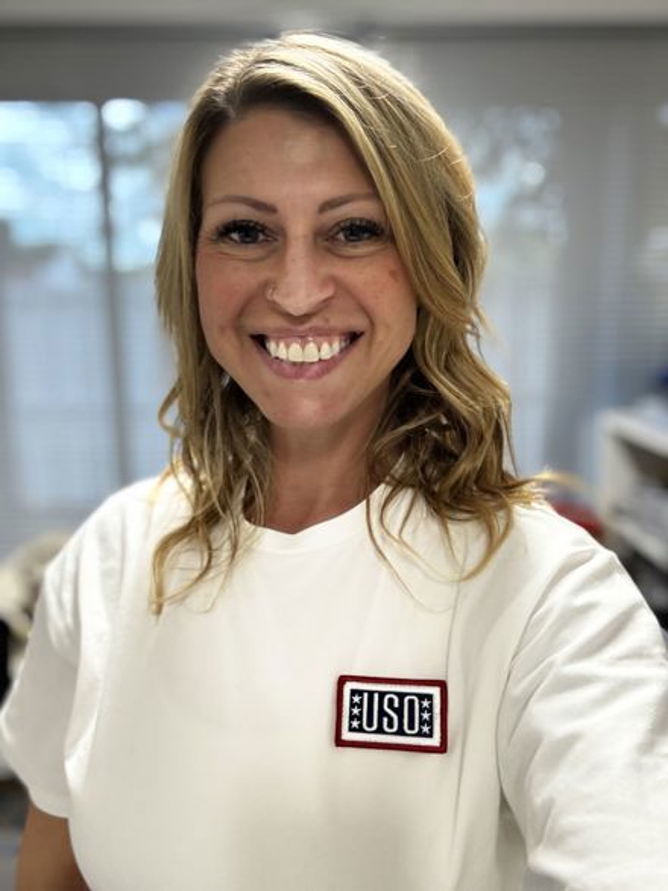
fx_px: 772
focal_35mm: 30
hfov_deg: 46.8
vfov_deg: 60.0
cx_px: 334
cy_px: 446
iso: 160
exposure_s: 1/60
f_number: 1.9
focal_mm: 2.69
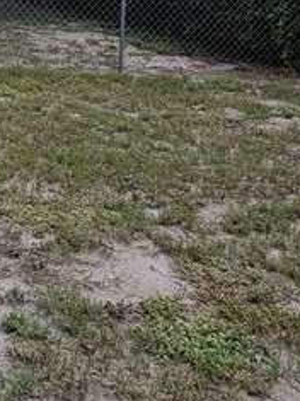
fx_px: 706
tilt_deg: -3.3
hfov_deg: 20.7
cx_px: -143
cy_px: -29
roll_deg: +0.5
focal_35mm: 61
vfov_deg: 29.0
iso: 25
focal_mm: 2.22
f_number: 2.2
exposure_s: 1/770
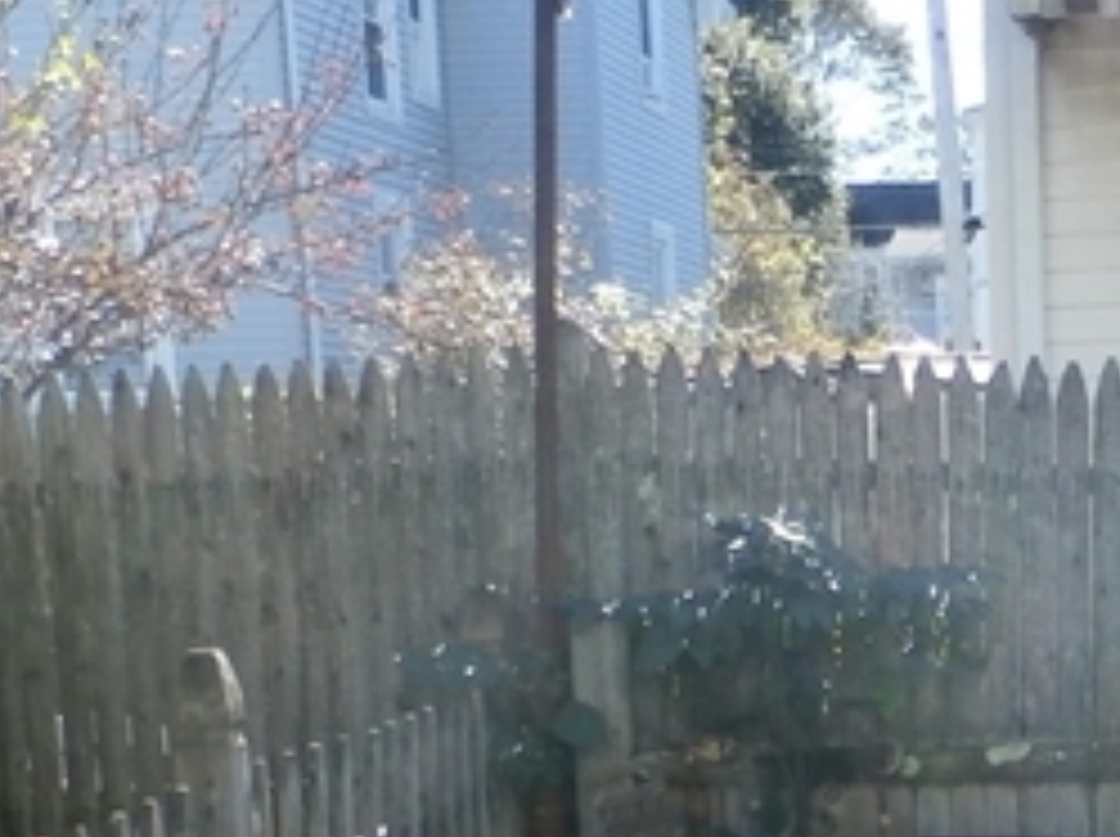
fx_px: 3328
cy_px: 1251
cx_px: 1196
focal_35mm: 103
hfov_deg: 18.5
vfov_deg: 13.5
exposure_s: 1/400
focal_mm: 4.5
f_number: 3
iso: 100
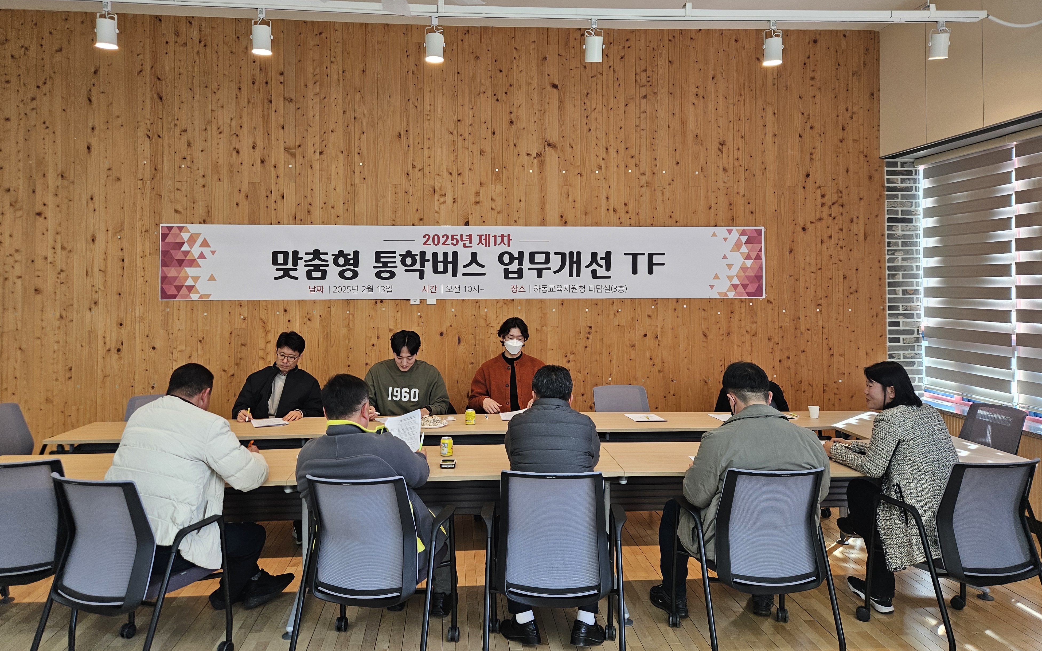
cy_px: 258
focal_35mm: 25
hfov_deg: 72.5
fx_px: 710
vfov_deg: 49.0
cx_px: 521
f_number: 1.8
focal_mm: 5.4
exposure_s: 1/120
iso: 80
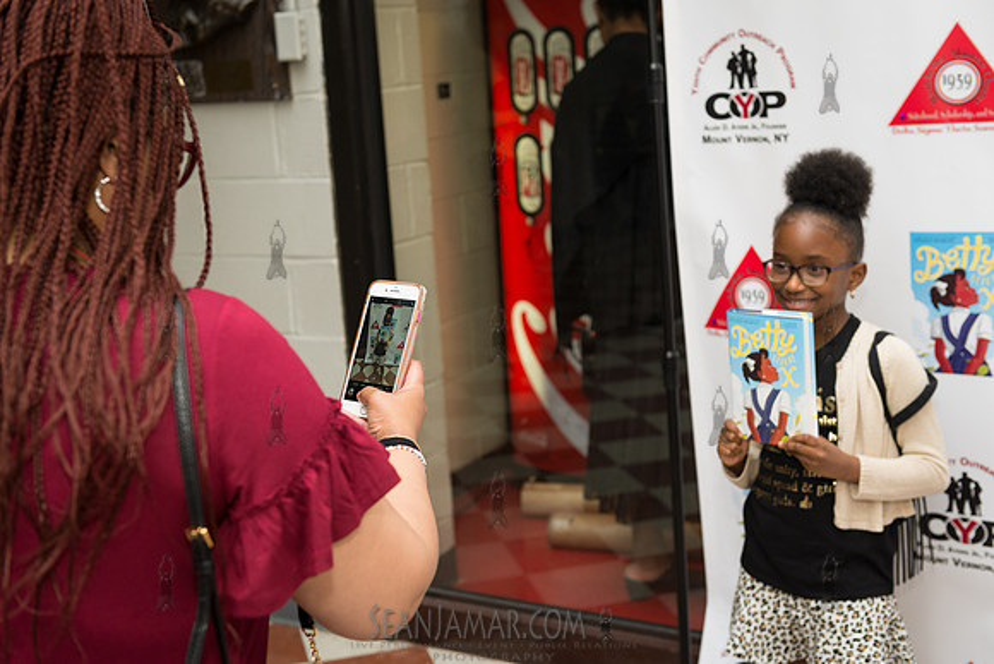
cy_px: 332
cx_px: 497
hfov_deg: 39.6
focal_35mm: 50
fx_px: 1381
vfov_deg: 27.0
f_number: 4
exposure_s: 1/400
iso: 640
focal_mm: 50
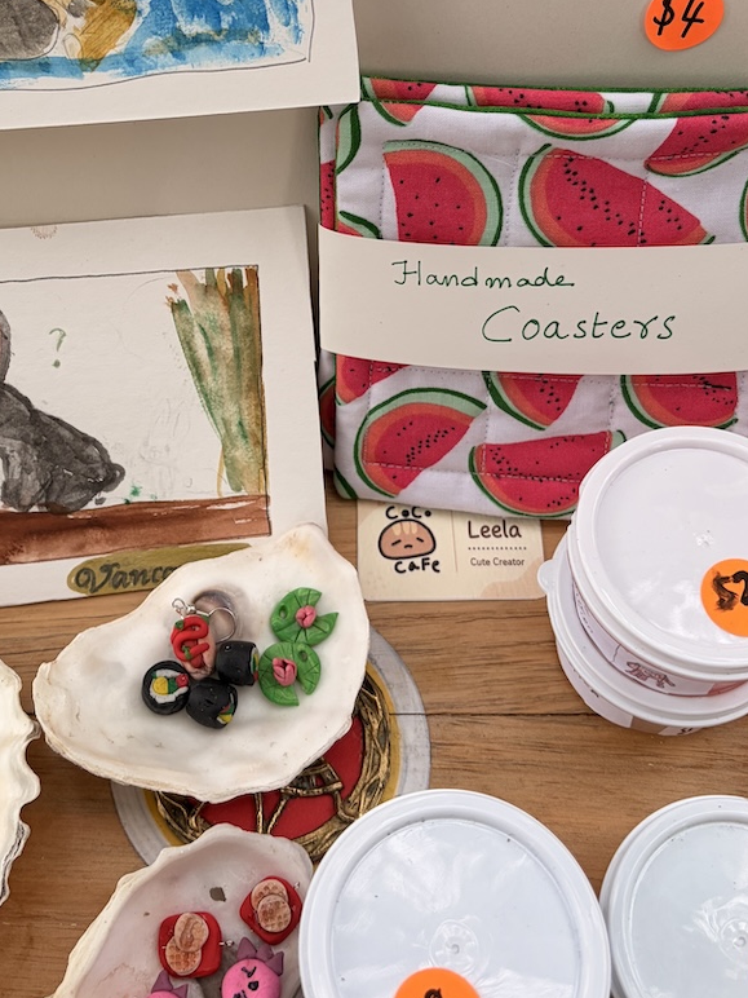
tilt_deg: -58.2
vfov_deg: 40.5
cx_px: 279
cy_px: 295
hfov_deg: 31.4
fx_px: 1325
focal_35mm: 46
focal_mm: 5.96
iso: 50
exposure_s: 1/515
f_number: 1.6
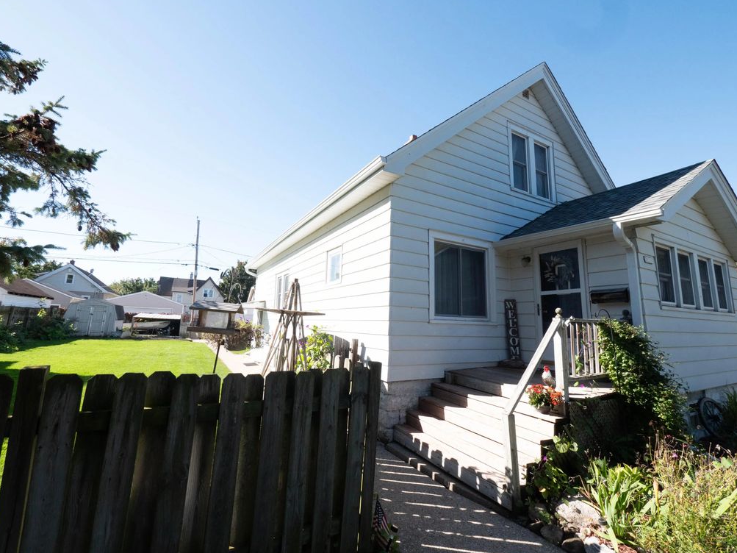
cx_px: 370
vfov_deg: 81.7
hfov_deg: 98.2
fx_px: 319
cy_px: 276
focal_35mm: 15
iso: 800
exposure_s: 1/500
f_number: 9
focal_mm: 7
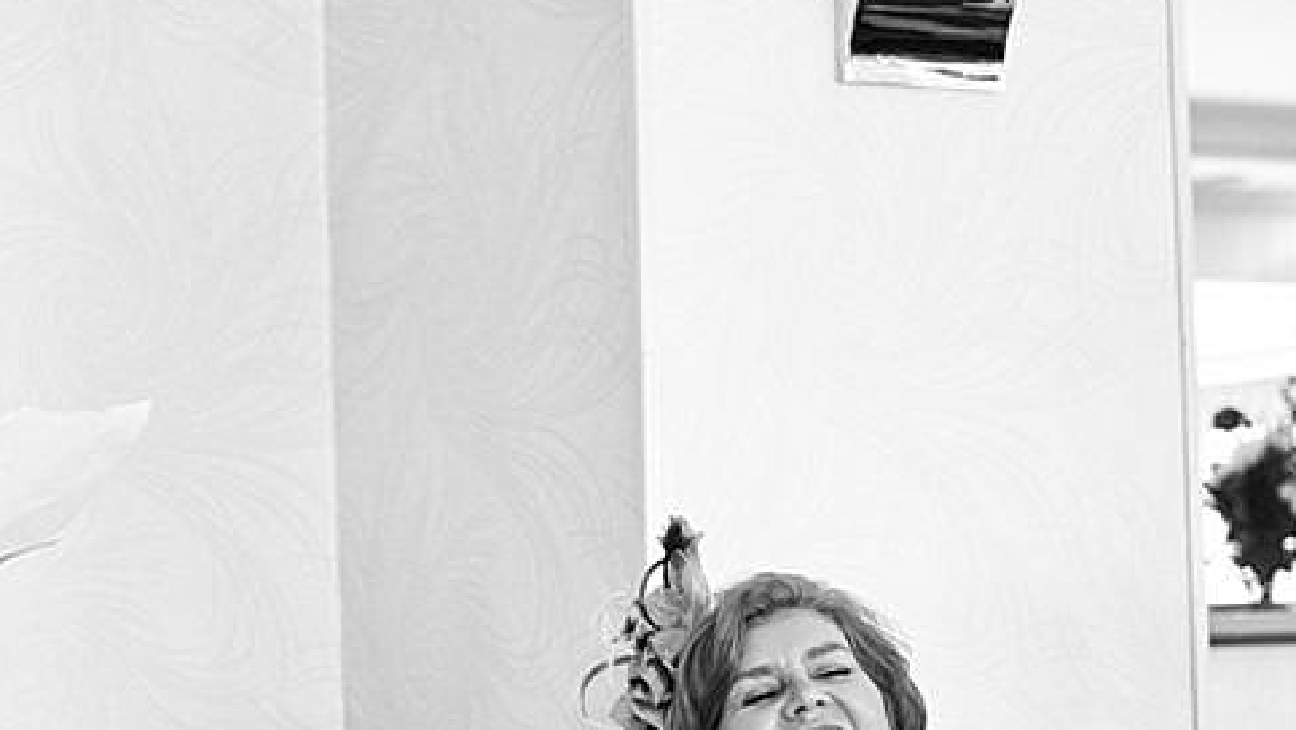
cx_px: 502
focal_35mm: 115
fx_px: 3953
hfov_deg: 18.6
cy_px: 491
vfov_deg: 10.5
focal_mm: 35
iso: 1250
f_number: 2.5
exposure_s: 1/400
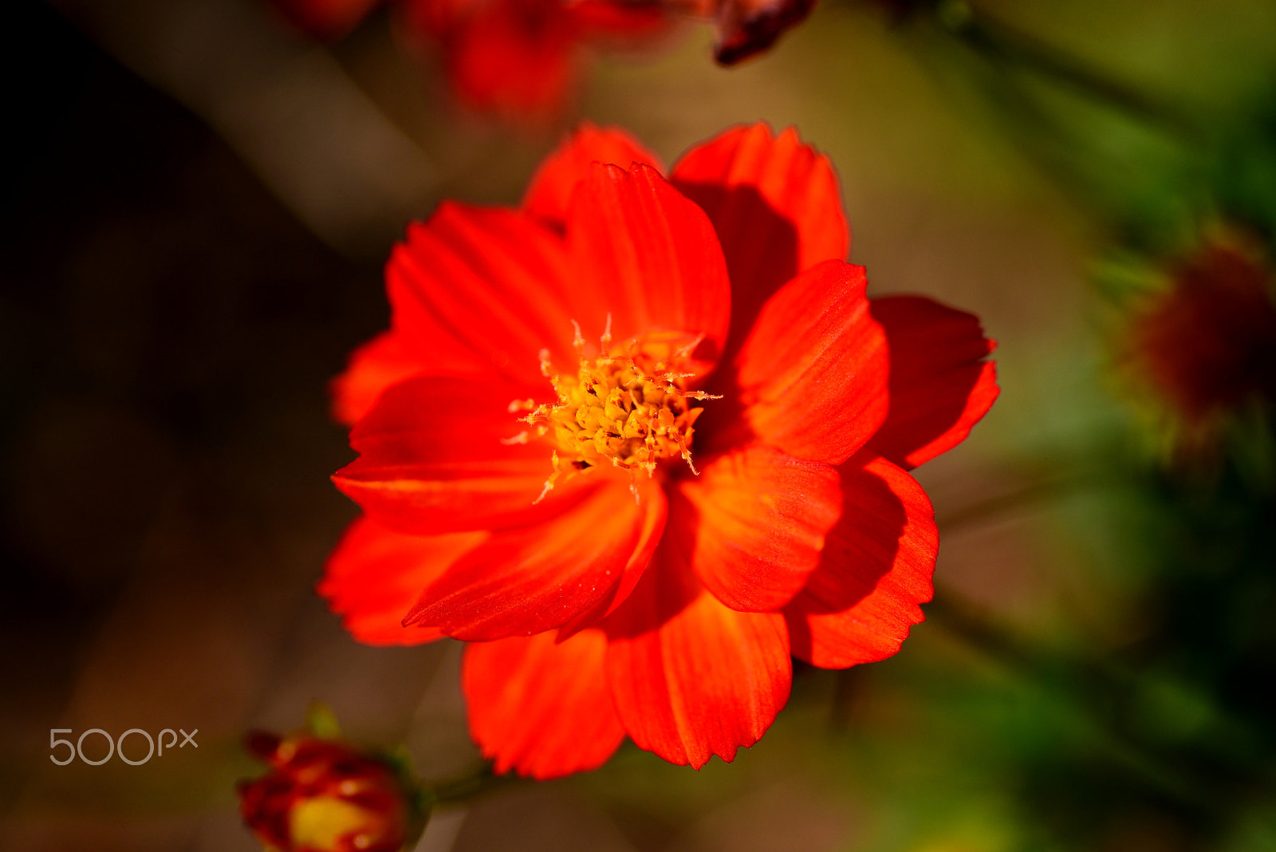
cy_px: 426
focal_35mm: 90
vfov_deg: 15.2
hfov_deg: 22.6
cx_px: 638
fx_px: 3191
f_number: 5.6
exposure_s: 1/3000
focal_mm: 90
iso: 200
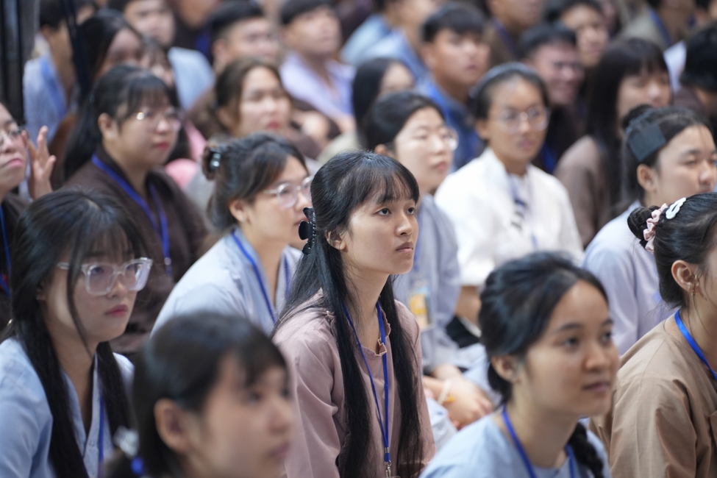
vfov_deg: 9.1
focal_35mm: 150
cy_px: 239
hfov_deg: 13.7
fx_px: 2987
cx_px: 358
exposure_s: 1/60
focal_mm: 150
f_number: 2.8
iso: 1600
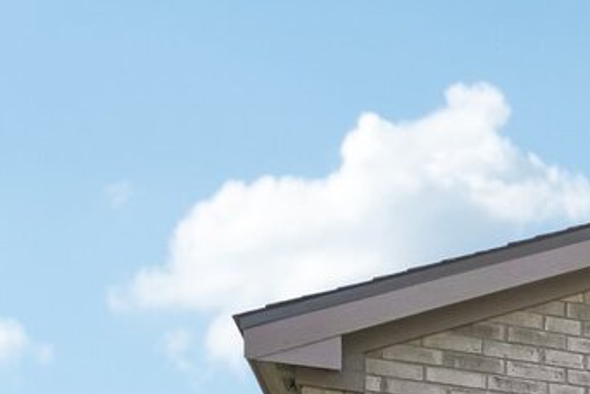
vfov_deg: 12.9
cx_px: 1282
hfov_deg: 15.9
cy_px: 821
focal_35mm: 90
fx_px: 1475
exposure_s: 1/1000
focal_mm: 19
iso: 500
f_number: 8
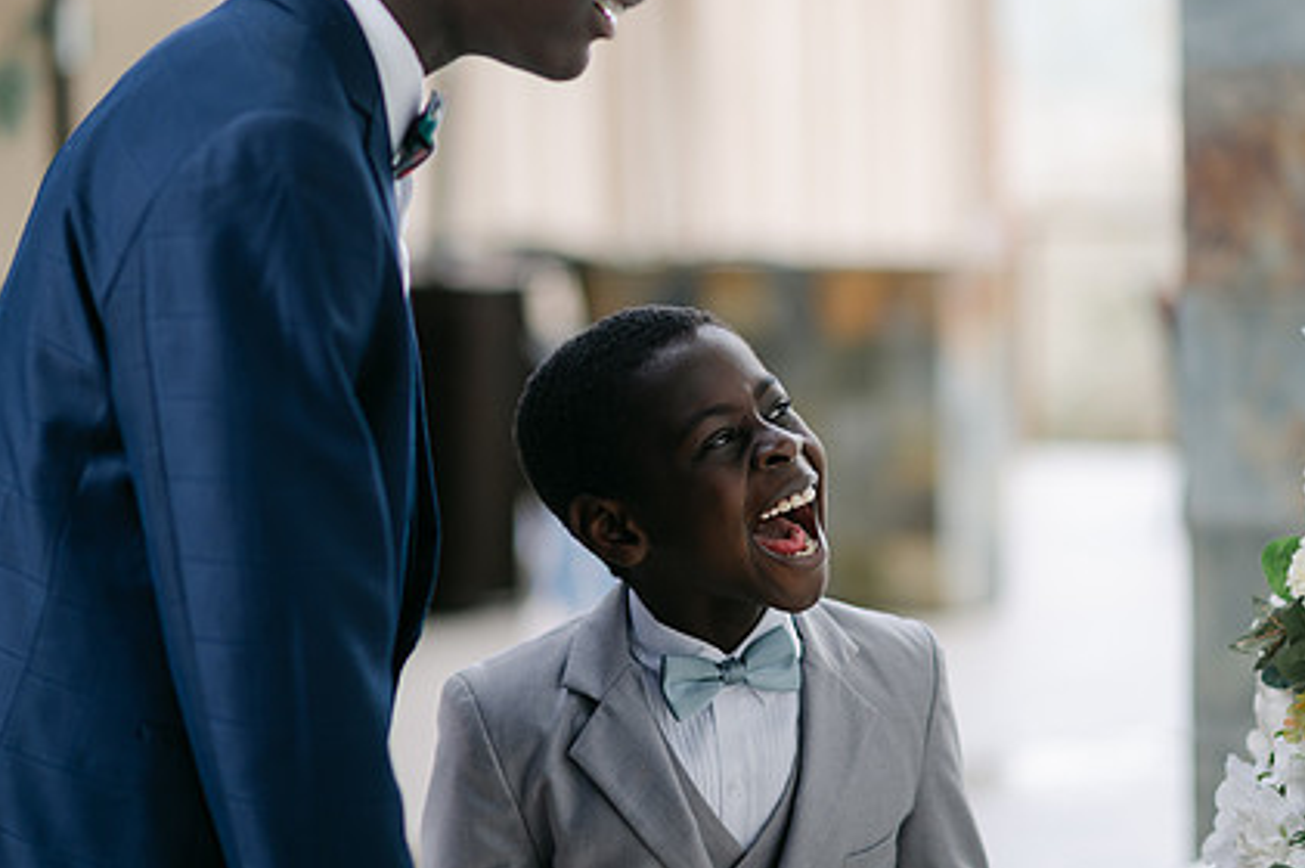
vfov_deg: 11.7
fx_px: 4238
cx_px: 648
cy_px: 375
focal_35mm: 117
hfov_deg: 17.5
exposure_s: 1/400
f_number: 2
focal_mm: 85
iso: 100
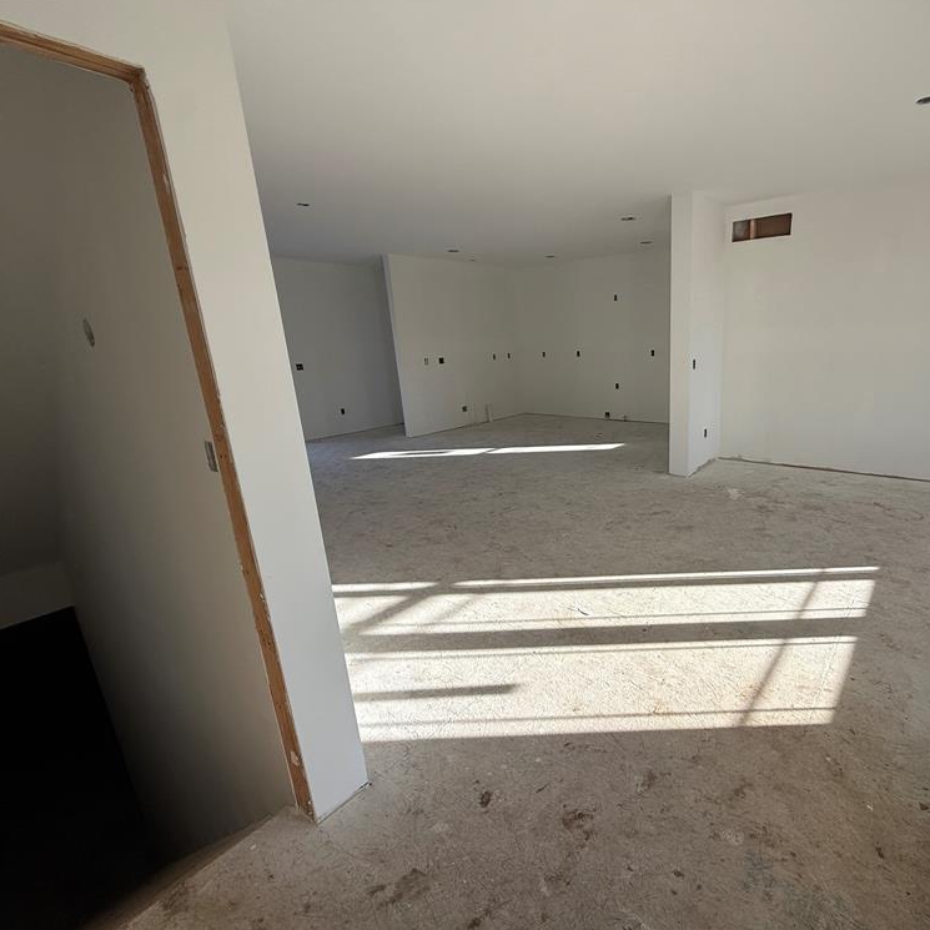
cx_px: 594
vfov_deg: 84.0
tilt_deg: -15.2
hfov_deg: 82.0
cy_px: 472
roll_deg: +1.7
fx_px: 517
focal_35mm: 17
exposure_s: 1/277
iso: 50
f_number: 2.2
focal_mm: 2.22
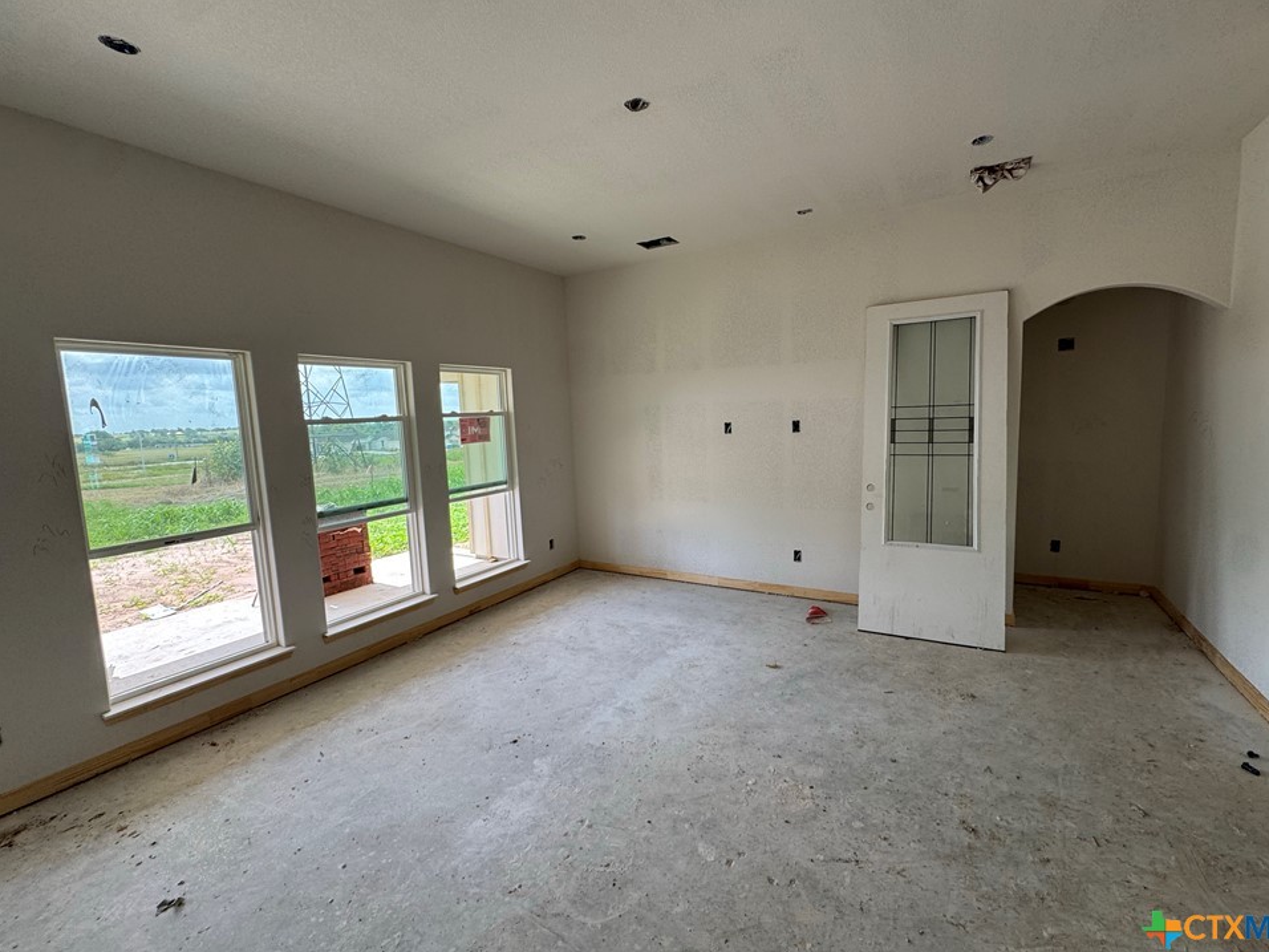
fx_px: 550
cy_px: 466
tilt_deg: -5.8
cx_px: 656
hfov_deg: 98.1
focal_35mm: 15
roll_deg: +1.1
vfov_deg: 81.7
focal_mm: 2.22
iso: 40
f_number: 2.2
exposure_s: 1/196
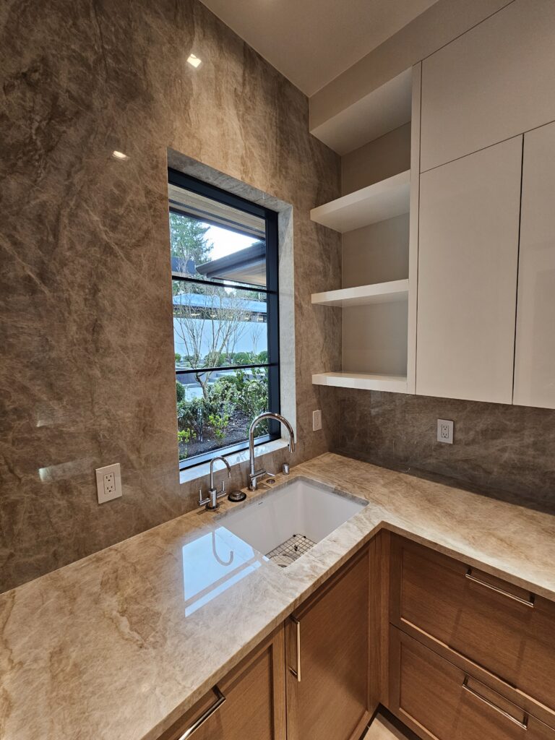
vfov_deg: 106.2
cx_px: 278
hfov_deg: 89.9
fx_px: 278
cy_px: 370
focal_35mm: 13
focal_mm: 2.2
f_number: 2.2
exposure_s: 1/60
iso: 100
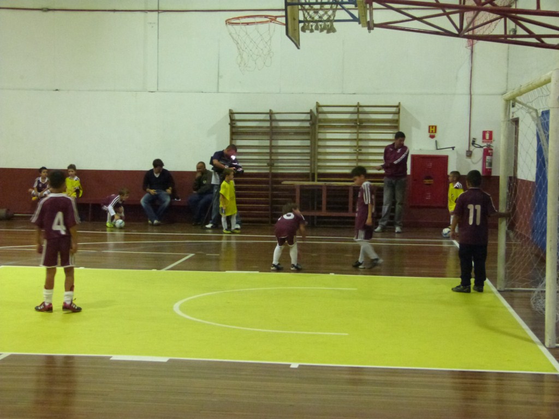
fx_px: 937
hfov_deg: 33.2
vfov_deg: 25.2
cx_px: 280
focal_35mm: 58
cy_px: 210
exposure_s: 1/20
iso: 800
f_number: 3.2
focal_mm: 10.5
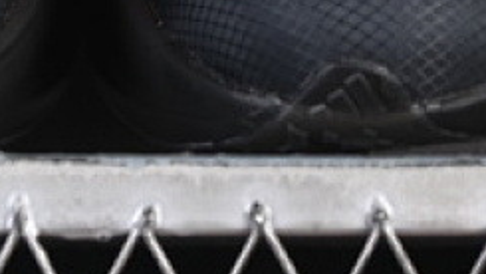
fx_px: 4460
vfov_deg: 3.5
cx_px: 81
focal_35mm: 346
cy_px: -288
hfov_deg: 6.2
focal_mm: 50
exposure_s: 1/50
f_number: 6.3
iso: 160
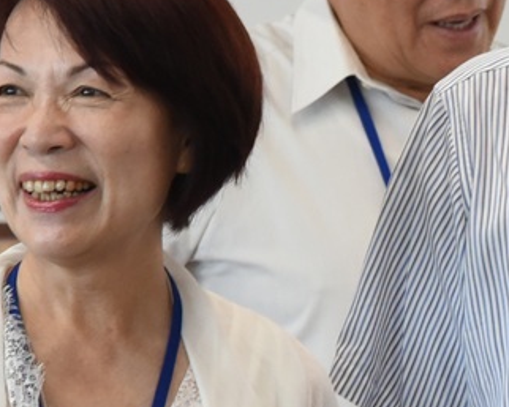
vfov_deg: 2.7
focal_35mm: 566
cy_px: 349
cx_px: 693
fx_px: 8532
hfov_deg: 3.4
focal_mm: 120
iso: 2000
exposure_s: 1/160
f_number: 6.3
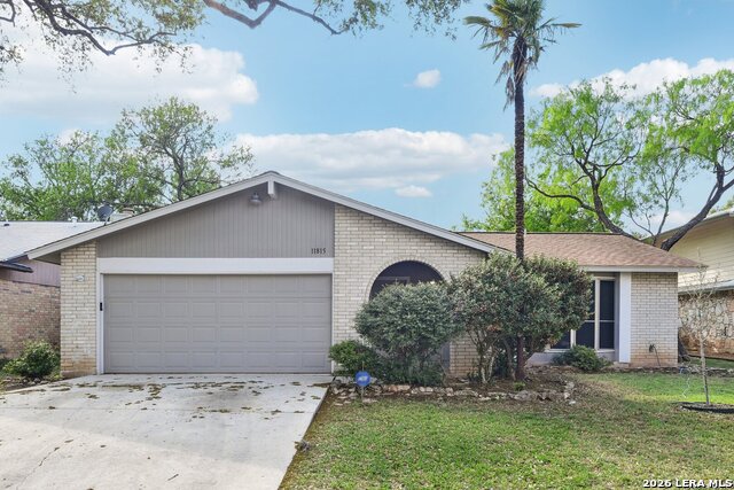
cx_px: 367
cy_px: 245
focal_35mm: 24
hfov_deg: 73.7
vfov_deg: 53.2
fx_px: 489
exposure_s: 1/160
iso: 400
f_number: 8
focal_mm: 24
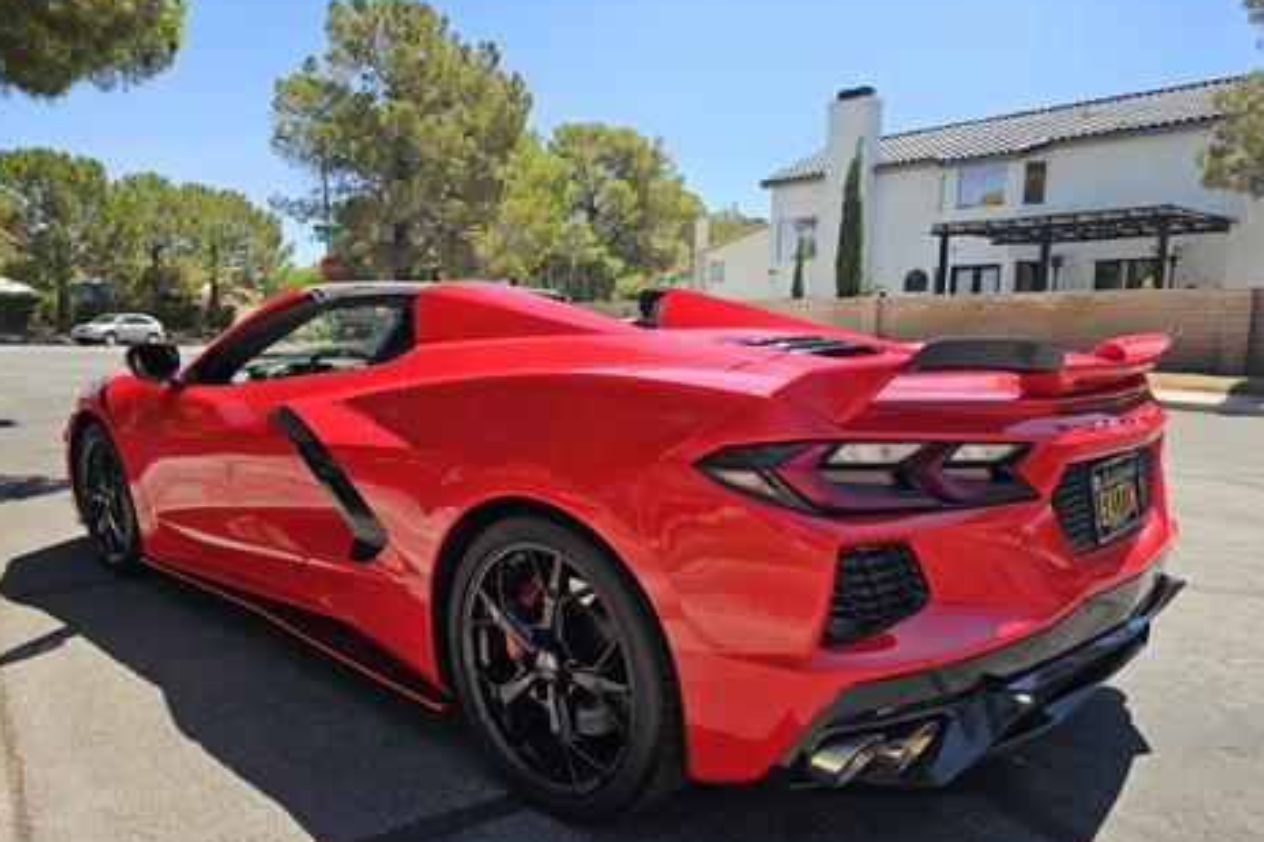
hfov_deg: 69.3
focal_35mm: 26
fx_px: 913
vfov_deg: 49.4
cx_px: 583
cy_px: 477
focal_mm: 6.3
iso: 10
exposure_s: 1/451
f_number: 1.7
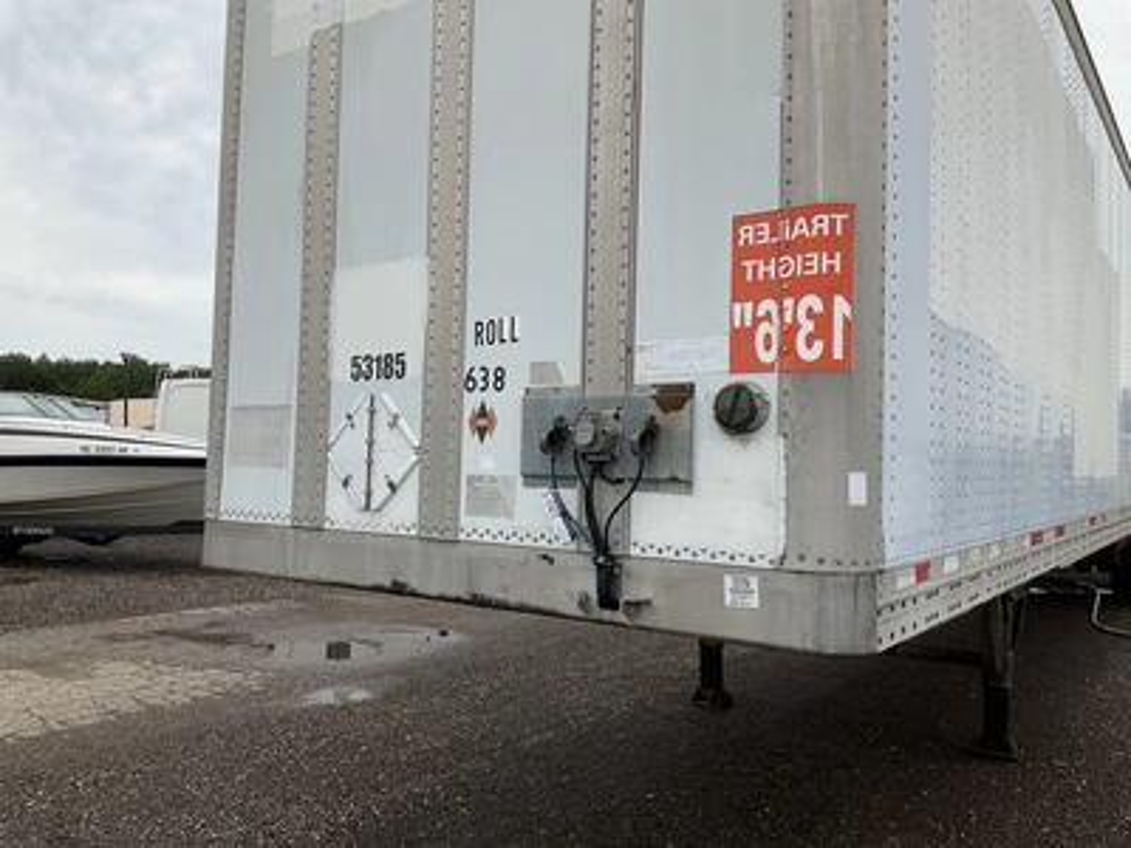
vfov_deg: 48.2
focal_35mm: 29
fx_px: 948
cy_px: 424
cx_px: 566
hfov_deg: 61.7
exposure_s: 1/1675
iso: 25
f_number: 1.8
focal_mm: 3
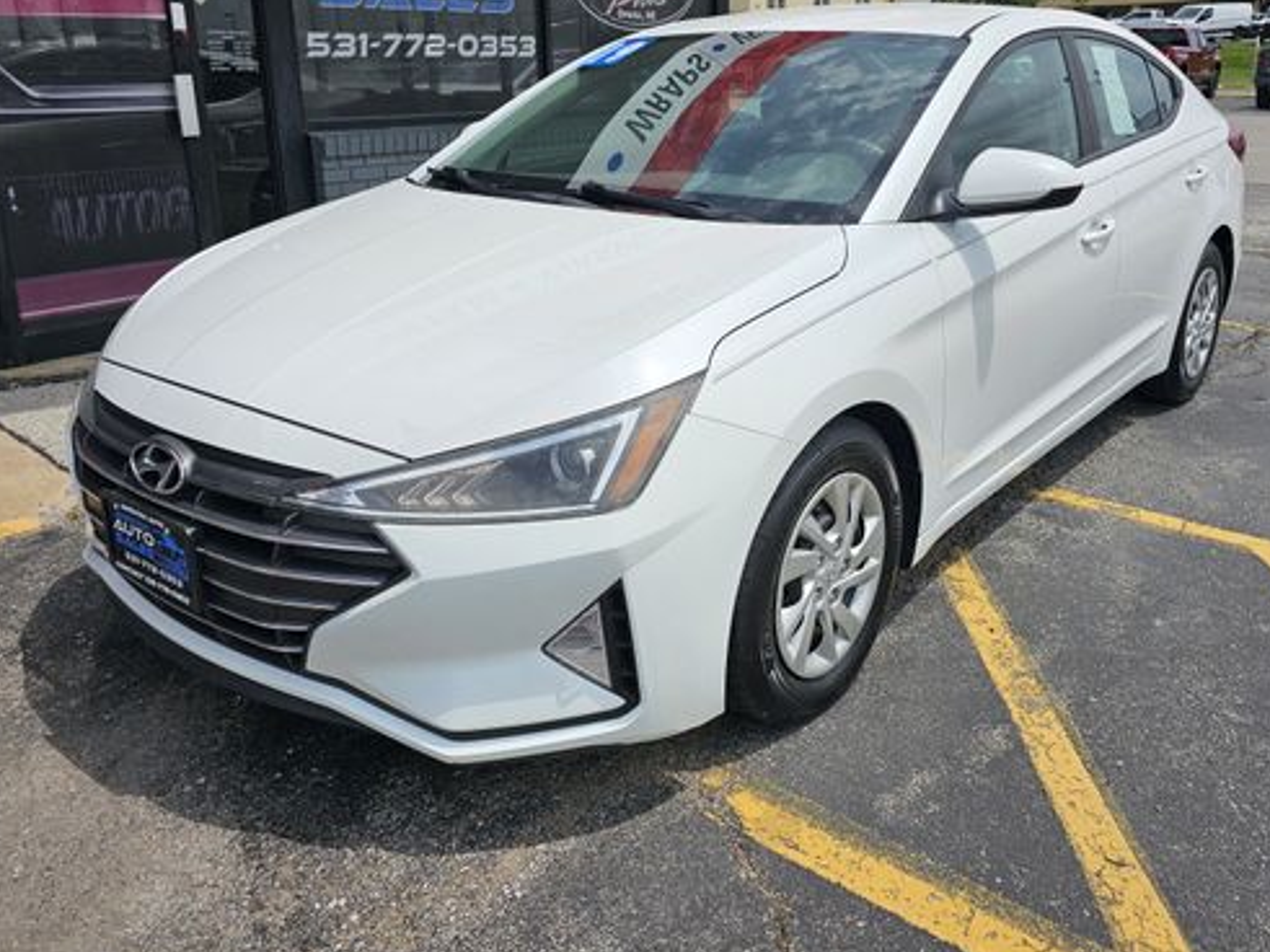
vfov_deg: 46.6
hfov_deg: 59.9
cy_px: 398
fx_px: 1100
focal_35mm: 30
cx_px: 680
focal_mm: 6.3
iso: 10
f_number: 1.7
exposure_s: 1/1650
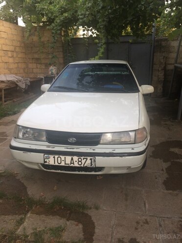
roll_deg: +0.5
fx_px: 203
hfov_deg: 48.2
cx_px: 91
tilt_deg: -17.9
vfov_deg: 61.7
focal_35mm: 29
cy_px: 122
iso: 40
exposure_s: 1/50
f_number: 2.2
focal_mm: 4.15
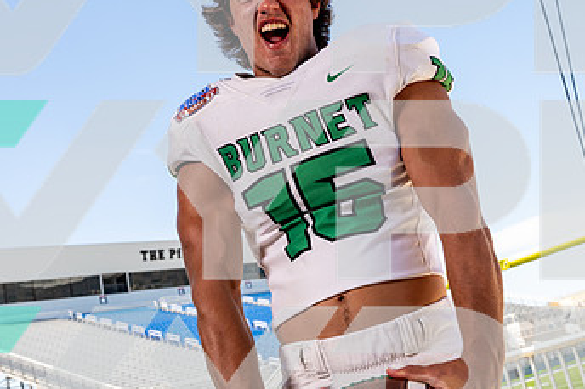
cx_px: 303
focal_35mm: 54
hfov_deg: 36.9
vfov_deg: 25.0
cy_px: 191
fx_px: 877
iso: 100
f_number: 8
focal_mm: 32
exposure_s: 1/125
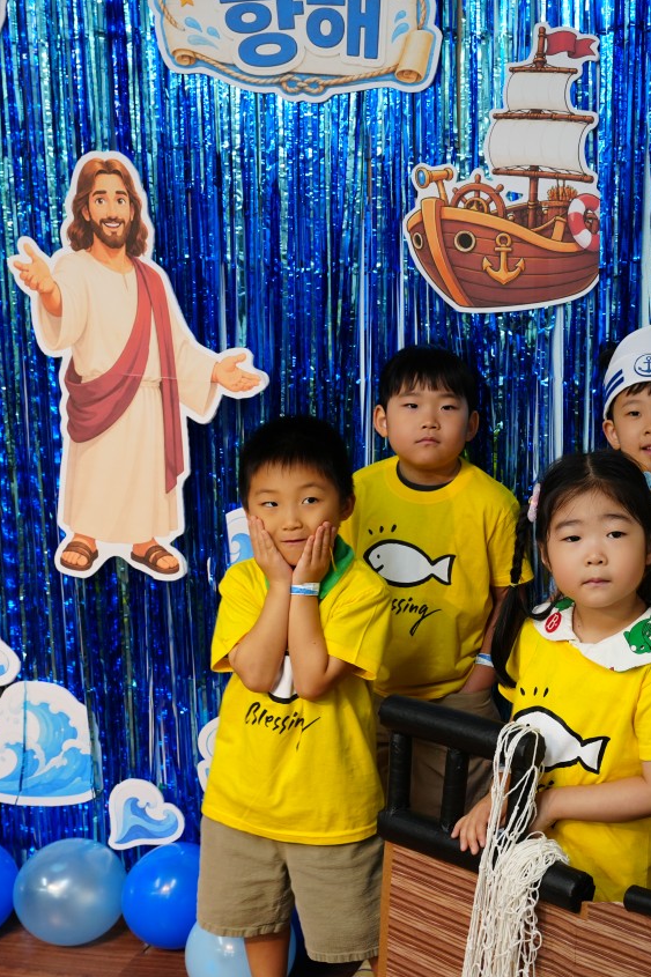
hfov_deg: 25.7
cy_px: 491
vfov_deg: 39.6
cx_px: 639
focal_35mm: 50
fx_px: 1357
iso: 500
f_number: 5.6
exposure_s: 1/40
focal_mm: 33
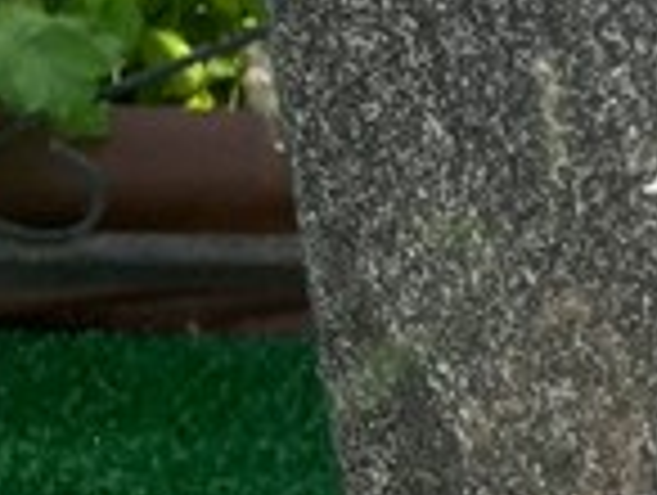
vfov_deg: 9.8
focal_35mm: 142
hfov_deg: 12.7
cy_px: -464
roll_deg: +0.9
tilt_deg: -24.9
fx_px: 2700
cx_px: 1166
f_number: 1.6
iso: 32
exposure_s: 1/2092
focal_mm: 4.2
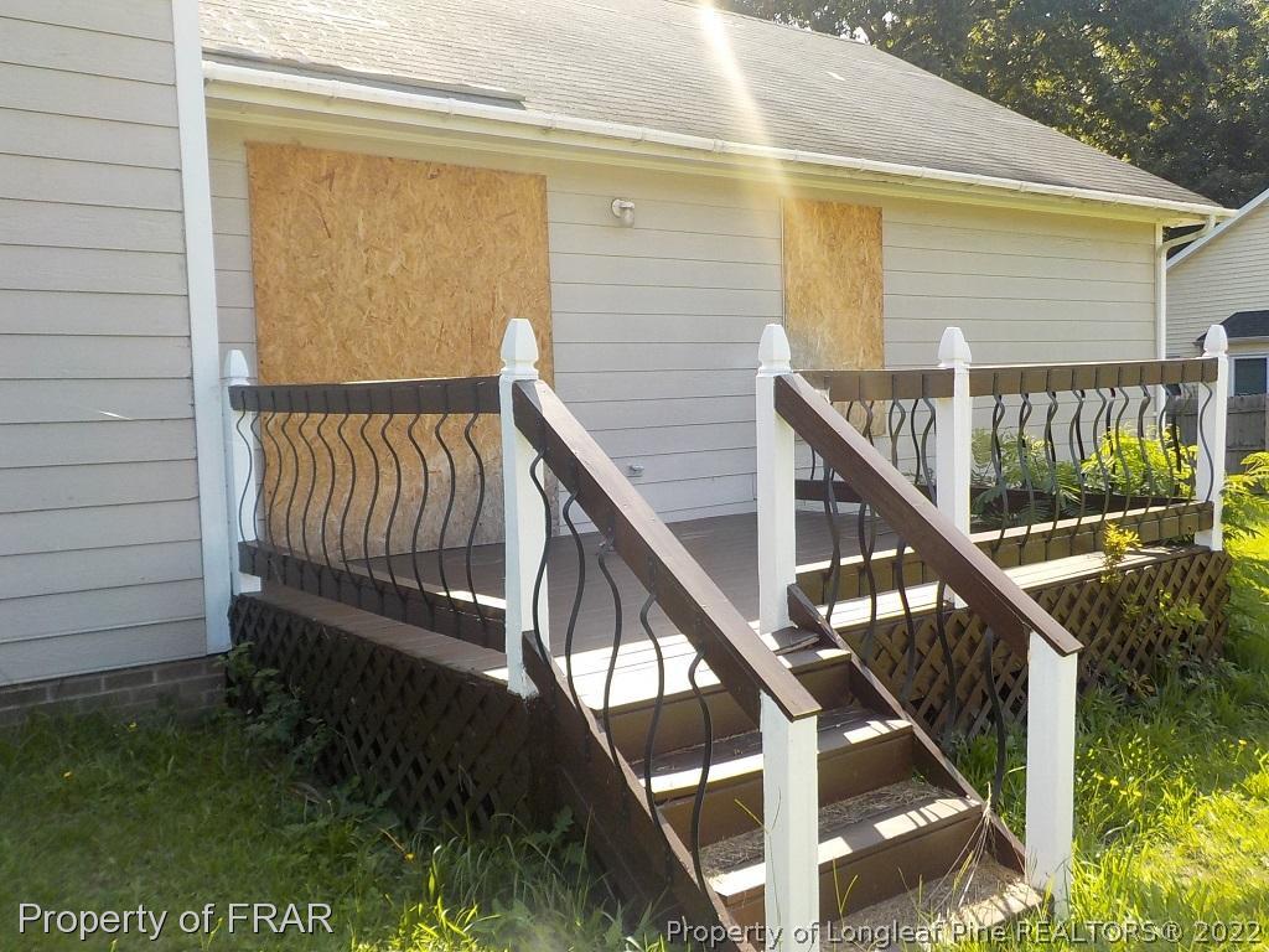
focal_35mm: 30
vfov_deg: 46.8
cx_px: 634
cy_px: 476
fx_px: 1100
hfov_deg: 60.0
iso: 125
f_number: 3.3
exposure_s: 1/320
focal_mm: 4.1
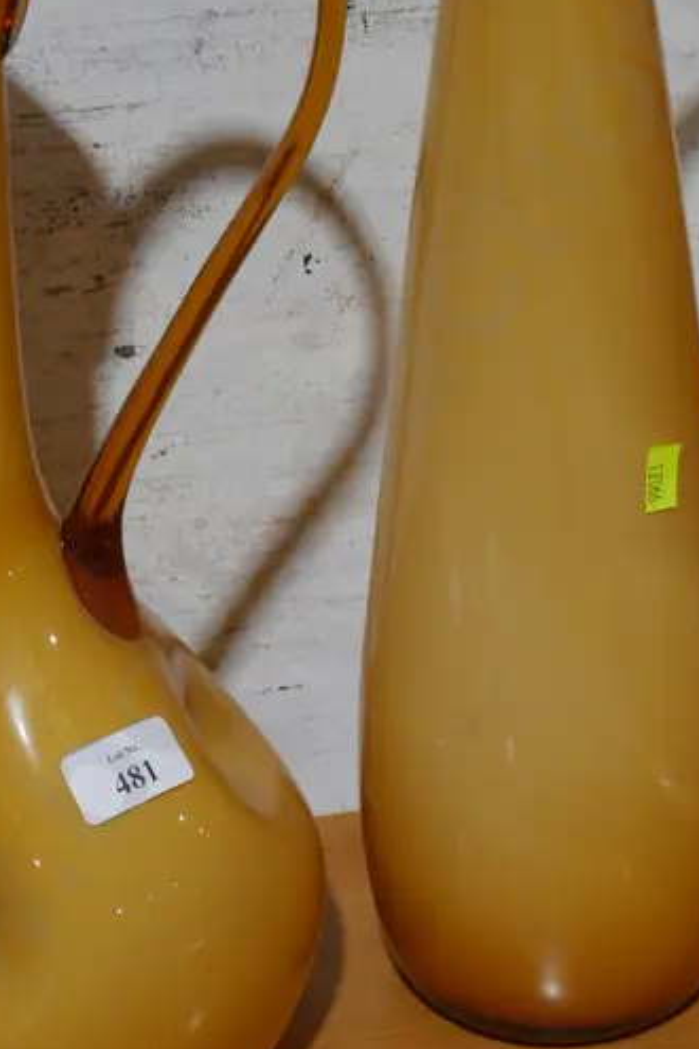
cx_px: 415
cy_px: 362
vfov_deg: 23.6
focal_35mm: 86
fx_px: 2505
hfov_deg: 15.9
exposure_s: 1/60
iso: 320
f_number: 4.4
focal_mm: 20
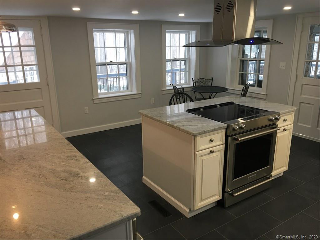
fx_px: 268
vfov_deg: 48.2
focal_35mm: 29
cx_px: 160
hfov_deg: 61.7
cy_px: 120
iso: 80
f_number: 2.2
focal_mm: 4.15
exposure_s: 1/30
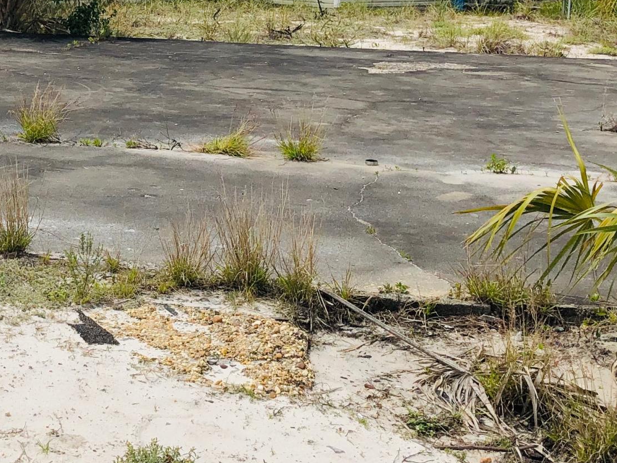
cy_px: 33
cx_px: 112
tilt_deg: -4.8
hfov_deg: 25.2
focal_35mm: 76
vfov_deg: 19.0
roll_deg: -3.0
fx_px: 1355
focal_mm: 3.99
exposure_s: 1/4000
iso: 20
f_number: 1.8
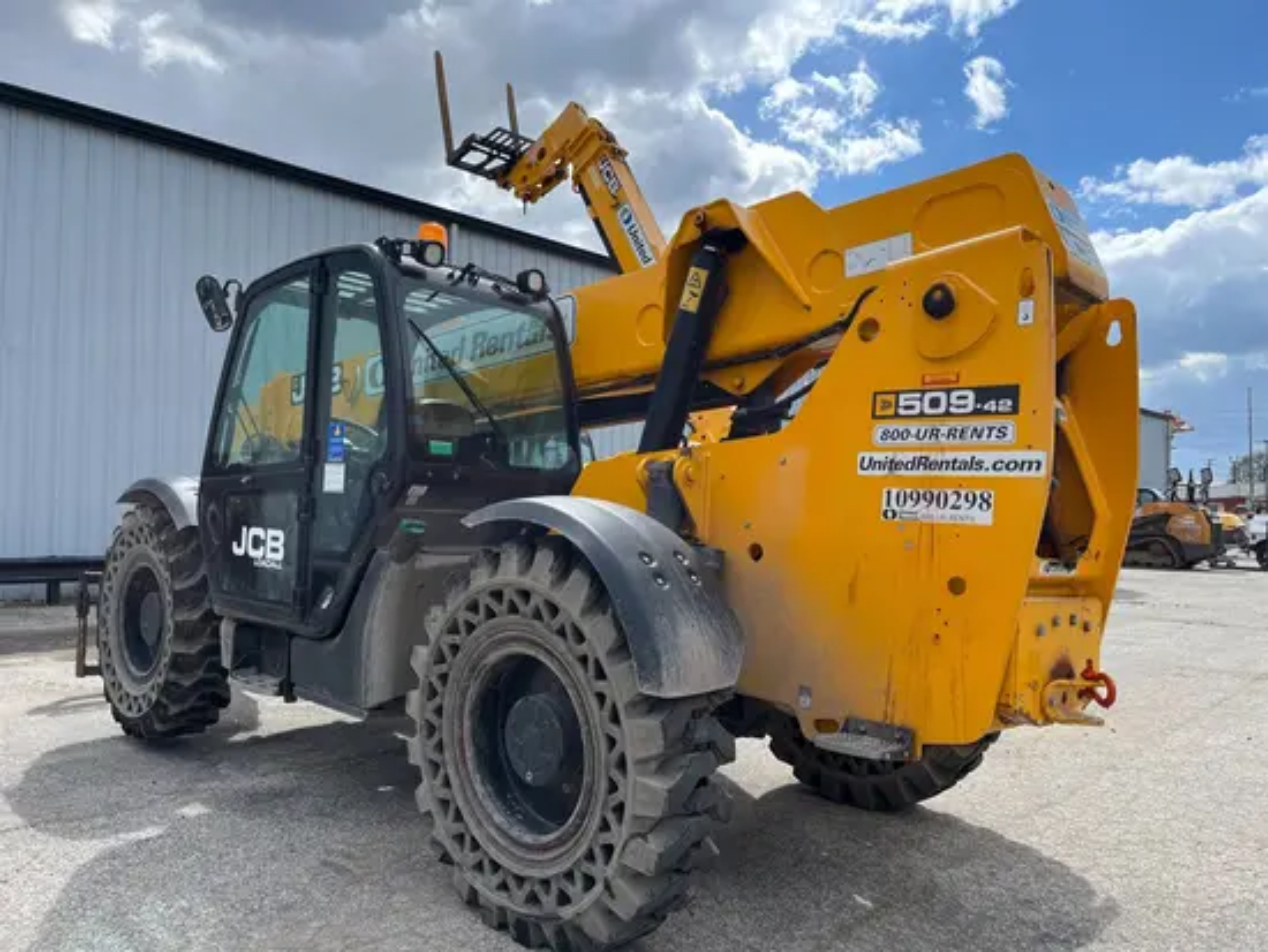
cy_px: 476
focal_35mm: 26
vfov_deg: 53.1
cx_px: 634
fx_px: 953
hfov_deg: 67.3
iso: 50
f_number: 1.6
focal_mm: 5.1
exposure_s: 1/1832
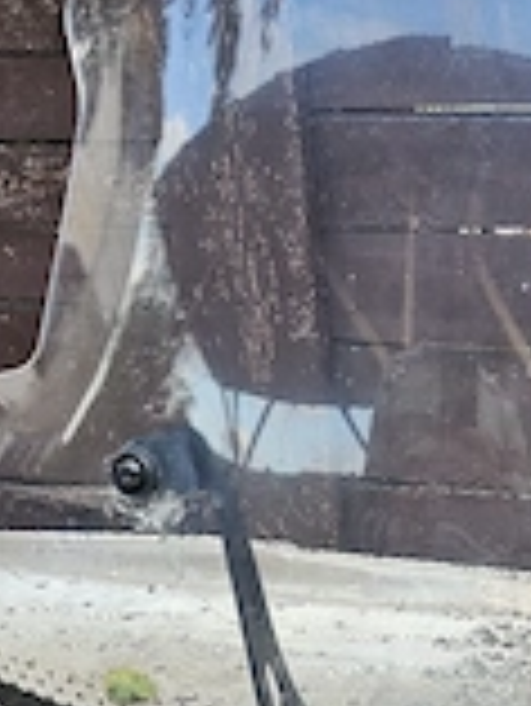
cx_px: 482
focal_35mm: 61
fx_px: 1246
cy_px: 499
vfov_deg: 31.3
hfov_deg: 23.4
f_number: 1.8
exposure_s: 1/182
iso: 100
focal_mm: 5
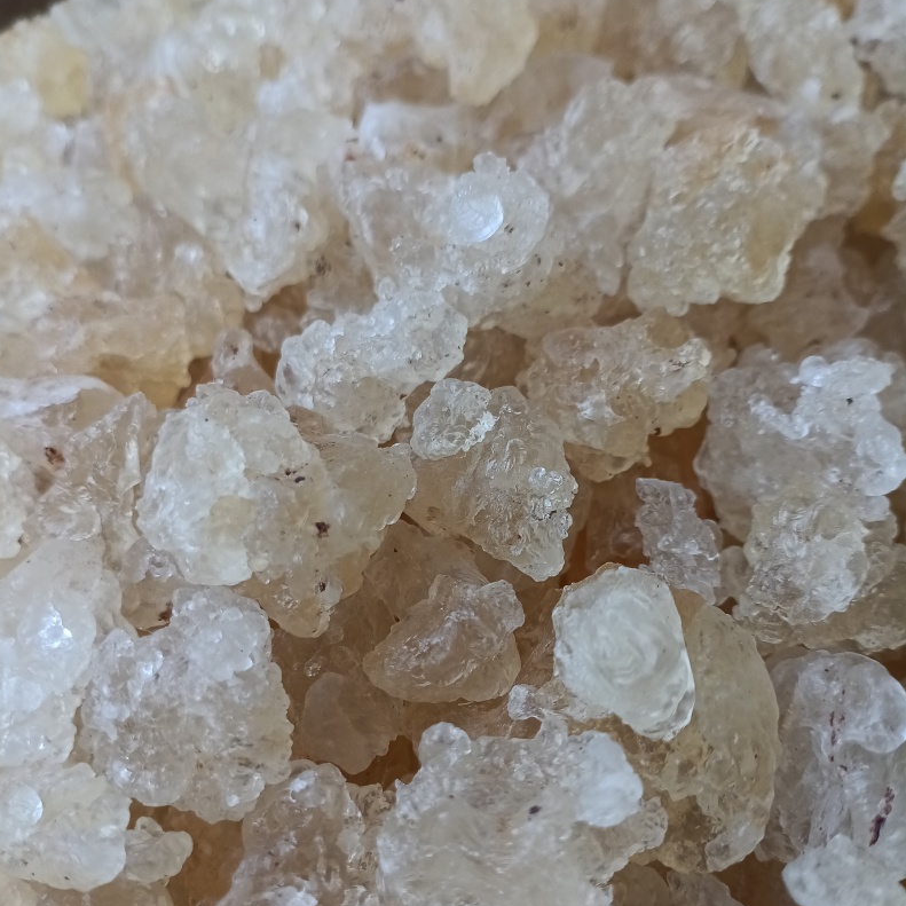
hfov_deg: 52.5
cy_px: 513
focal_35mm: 31
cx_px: 449
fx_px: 918
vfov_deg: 52.4
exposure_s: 1/139
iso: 102
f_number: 1.8
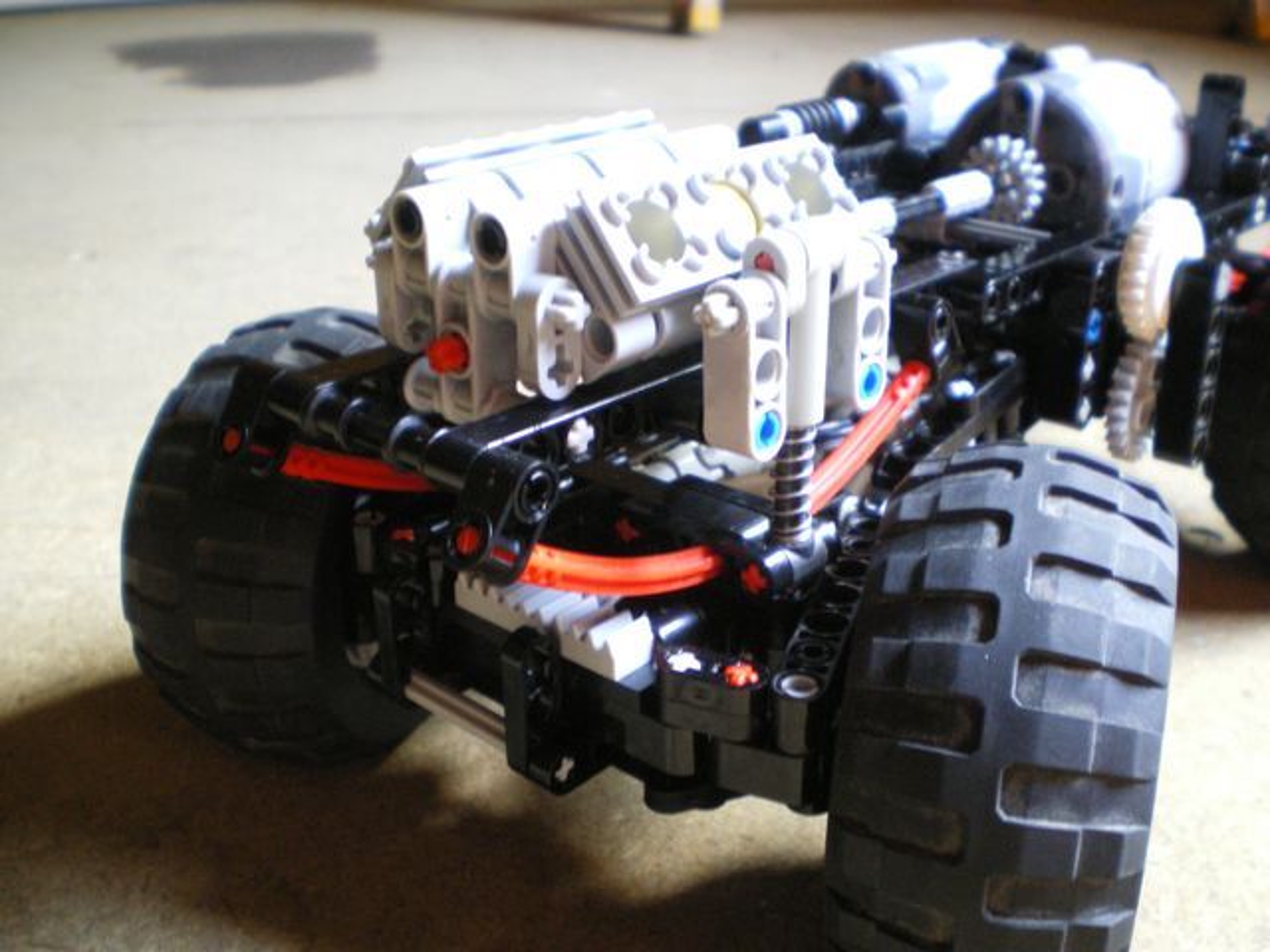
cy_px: 476
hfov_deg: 49.0
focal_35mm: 38
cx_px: 635
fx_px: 1394
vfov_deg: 37.7
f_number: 3.1
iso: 400
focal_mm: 6.3
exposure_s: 1/6
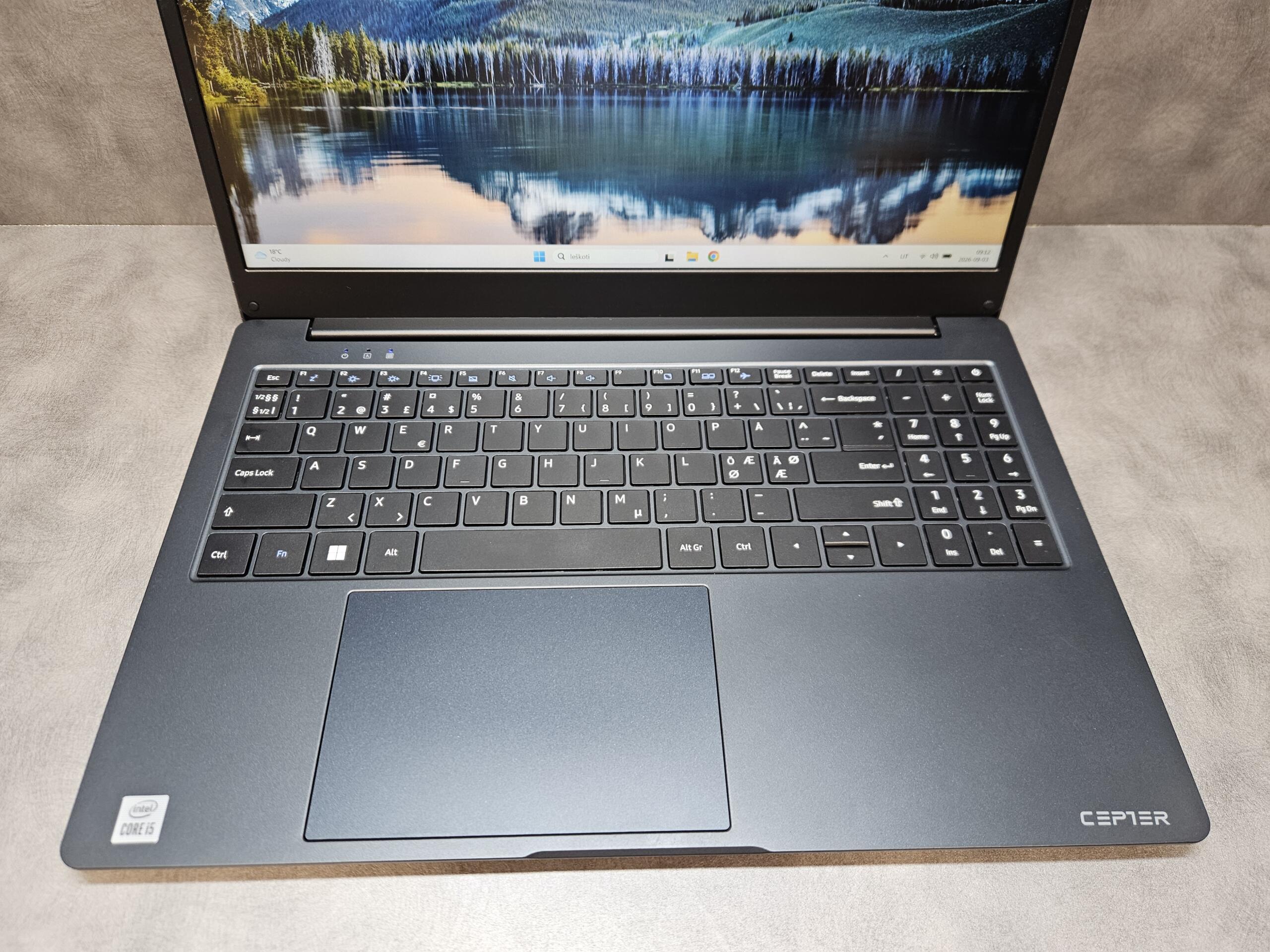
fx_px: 844
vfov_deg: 58.9
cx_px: 635
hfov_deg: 73.9
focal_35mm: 23
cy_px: 476
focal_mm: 5.4
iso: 200
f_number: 1.8
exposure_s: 1/100
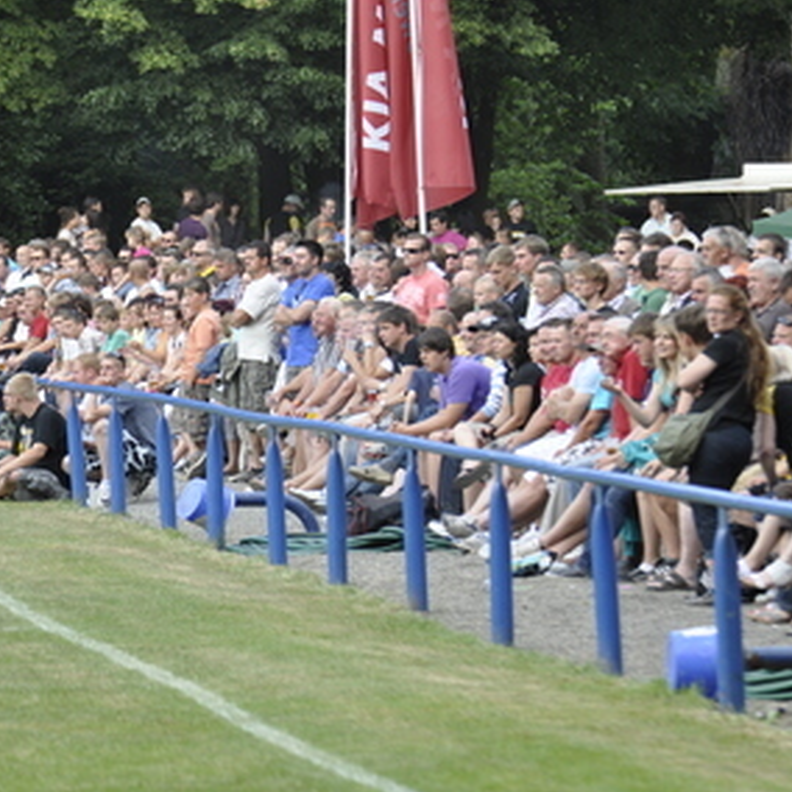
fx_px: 8406
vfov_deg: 5.4
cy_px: 346
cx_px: 290
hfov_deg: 5.4
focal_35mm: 325
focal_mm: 145
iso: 400
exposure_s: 1/320
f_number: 4.8
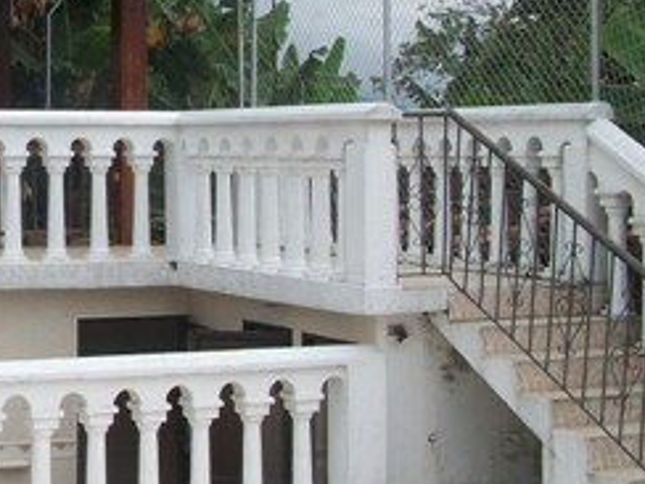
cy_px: 69
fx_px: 1565
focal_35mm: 84
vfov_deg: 17.4
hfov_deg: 21.6
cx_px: -124
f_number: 5.5
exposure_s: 1/500
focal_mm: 5.7
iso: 80
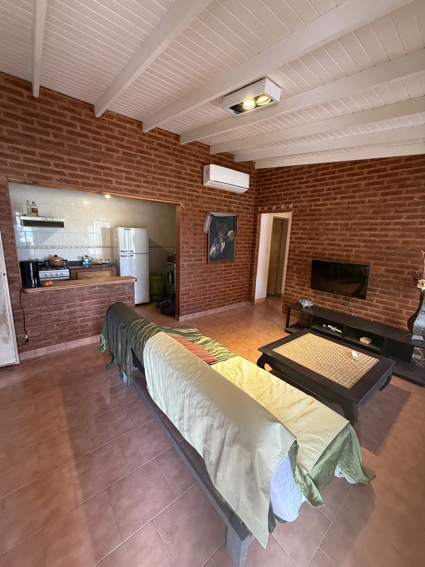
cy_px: 284
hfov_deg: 85.7
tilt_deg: -10.7
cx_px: 212
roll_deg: -3.0
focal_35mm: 14
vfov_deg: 102.1
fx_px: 229
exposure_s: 1/60
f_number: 2.2
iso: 400
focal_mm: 2.22
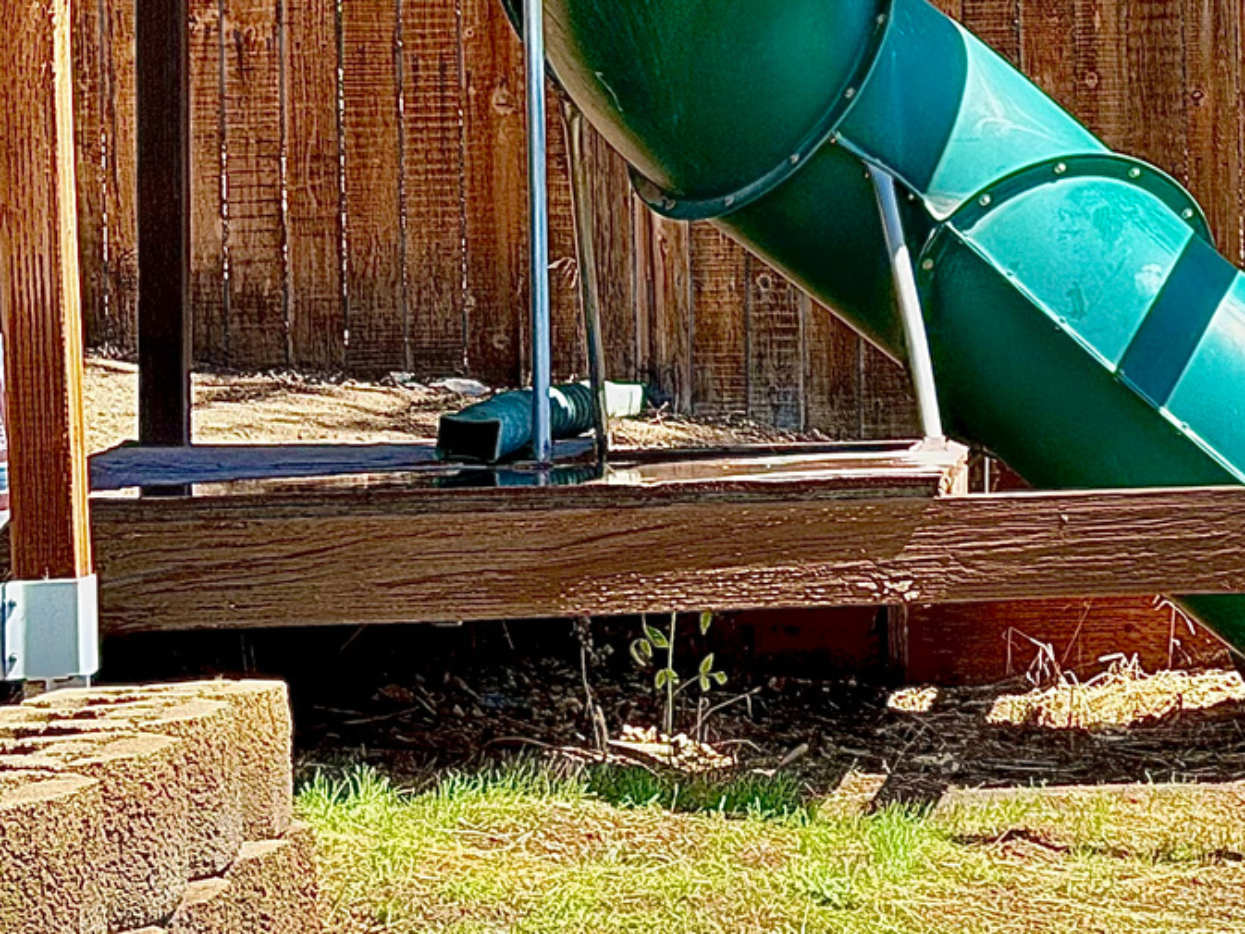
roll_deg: +0.8
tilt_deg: +1.6
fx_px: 5252
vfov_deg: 10.1
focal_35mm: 146
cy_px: 70
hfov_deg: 12.8
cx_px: 1854
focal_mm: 6.76
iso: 100
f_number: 1.78
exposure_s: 1/1000
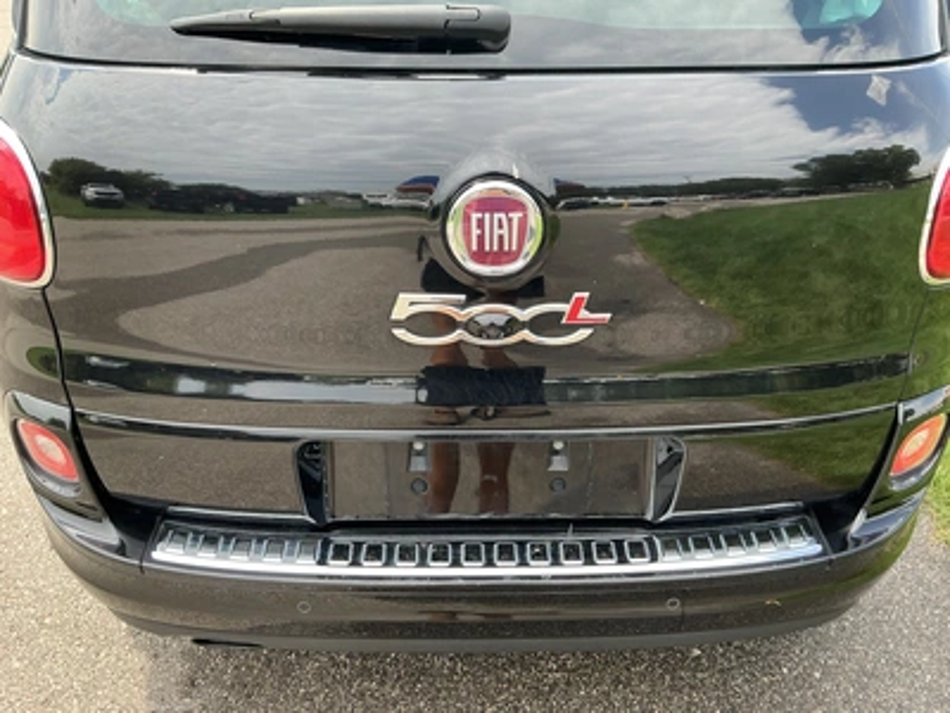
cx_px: 475
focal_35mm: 28
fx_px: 768
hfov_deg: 63.4
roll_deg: +0.7
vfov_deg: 49.7
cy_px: 356
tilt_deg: -32.8
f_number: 1.8
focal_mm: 3
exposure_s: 1/215
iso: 25
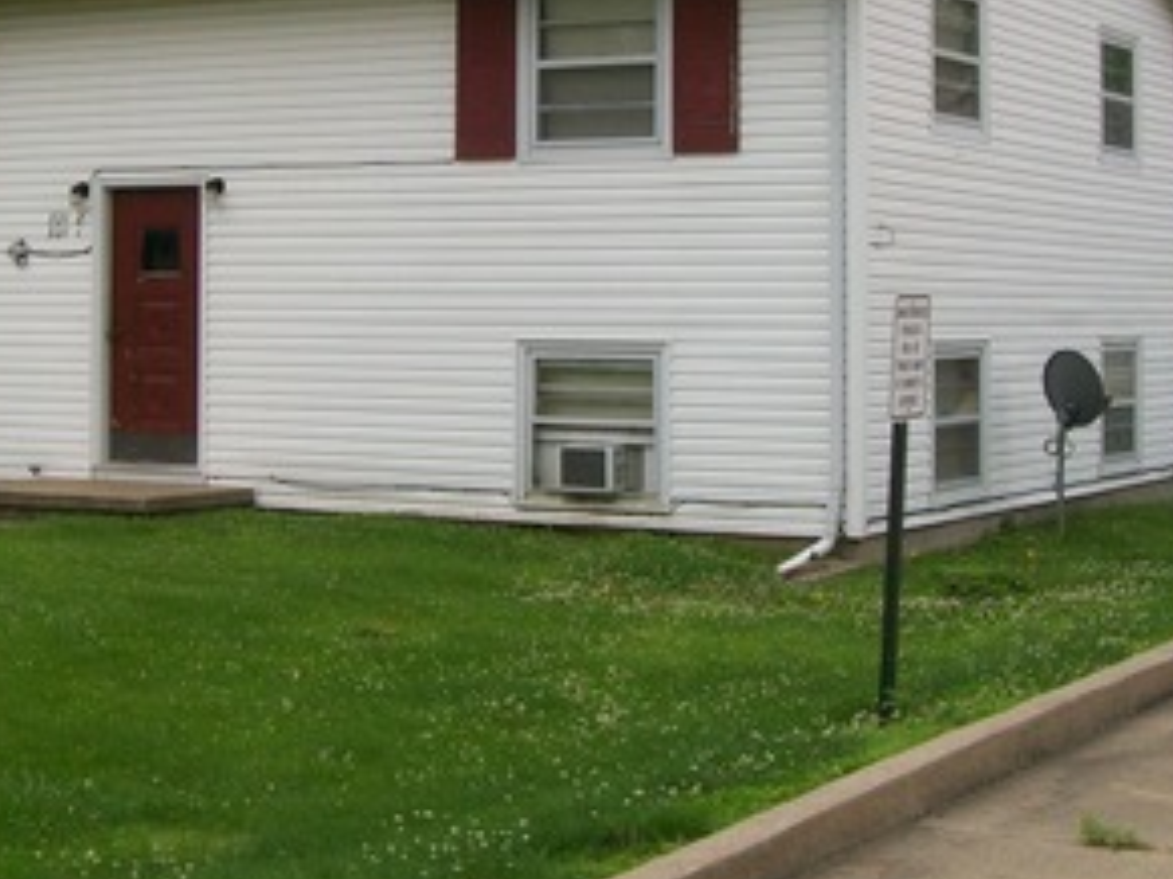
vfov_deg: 19.7
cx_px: 460
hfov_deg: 26.3
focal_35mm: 74
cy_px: 165
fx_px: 2507
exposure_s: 1/320
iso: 64
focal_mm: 7.6
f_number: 5.4
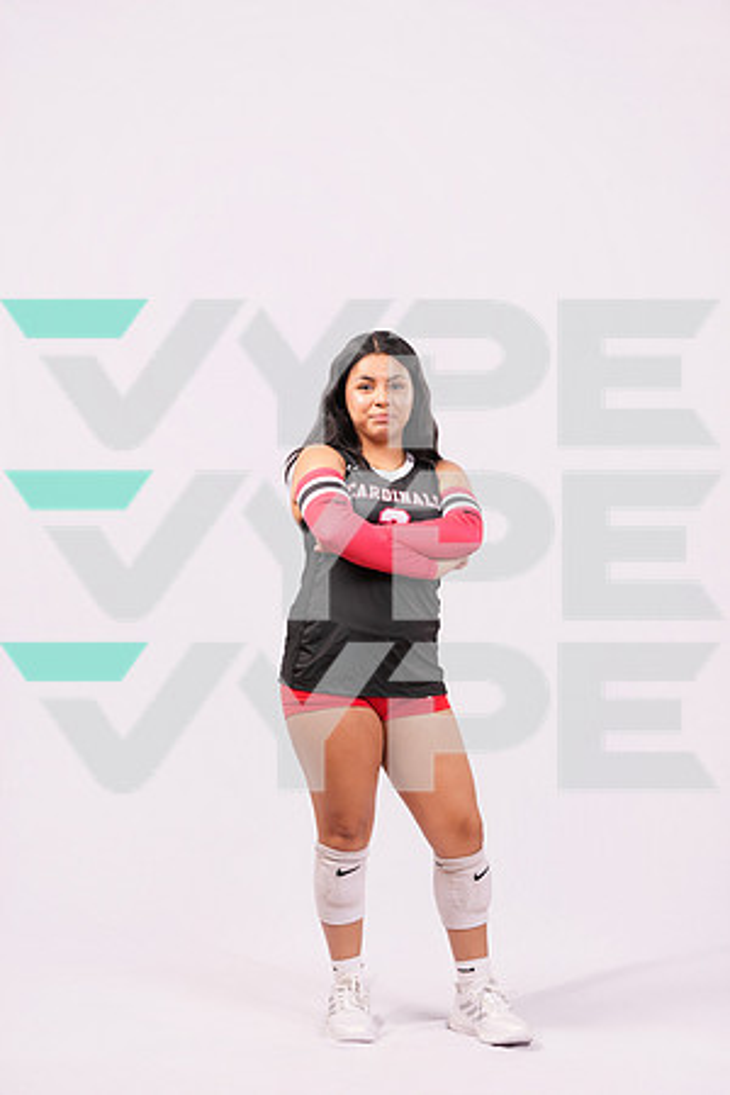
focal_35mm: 70
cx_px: 365
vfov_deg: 28.8
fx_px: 2129
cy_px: 548
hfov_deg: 19.5
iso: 200
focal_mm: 70
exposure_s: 1/200
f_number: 5.6
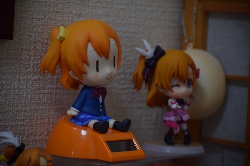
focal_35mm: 129
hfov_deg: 15.9
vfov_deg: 10.6
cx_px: 125
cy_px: 83
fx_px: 896
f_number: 4.2
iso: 200
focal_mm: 86
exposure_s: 1/50
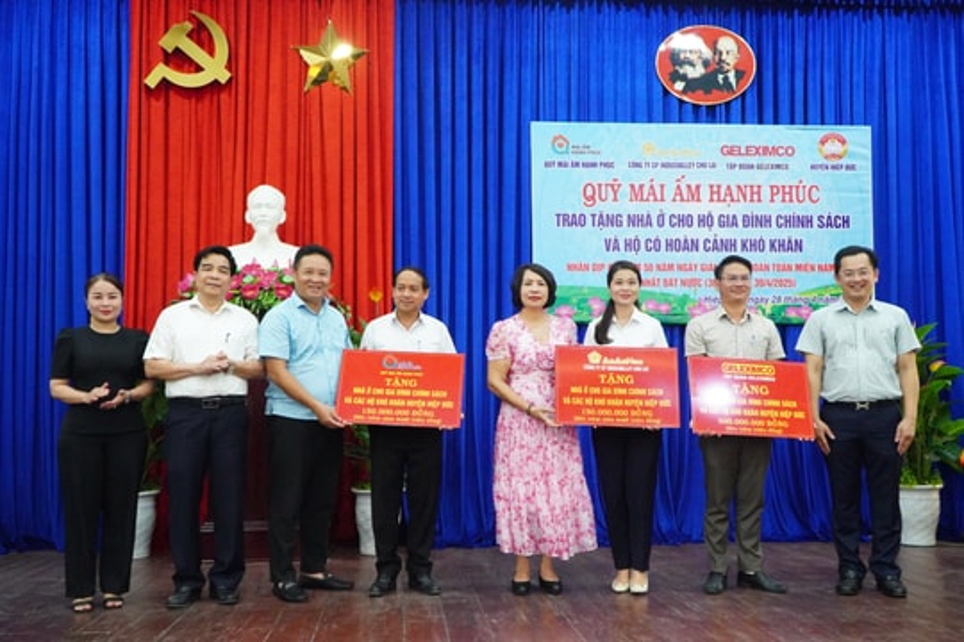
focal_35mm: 30
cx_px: 482
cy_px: 321
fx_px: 803
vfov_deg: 43.6
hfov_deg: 61.9
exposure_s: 1/100
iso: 6400
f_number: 4
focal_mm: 20
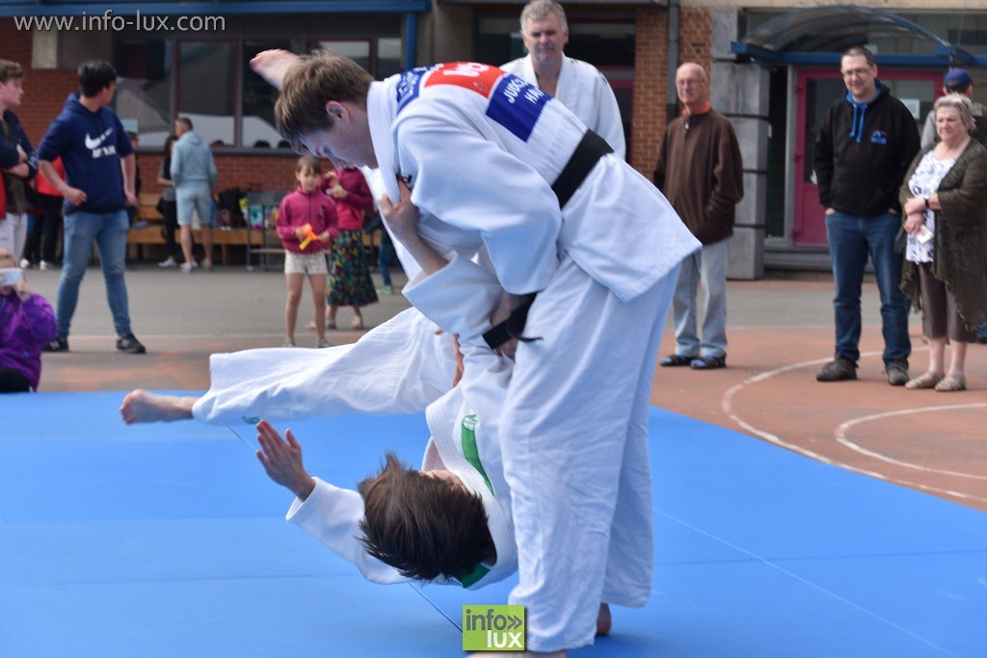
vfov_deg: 18.2
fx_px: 2056
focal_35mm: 75
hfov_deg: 27.0
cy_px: 329
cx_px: 494
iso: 100
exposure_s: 1/500
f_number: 5.6
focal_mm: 50
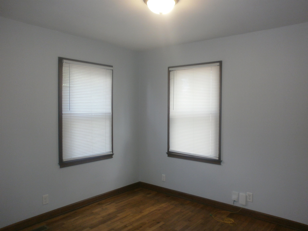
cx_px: 154
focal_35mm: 27
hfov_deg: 65.3
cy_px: 116
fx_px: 240
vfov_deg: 51.4
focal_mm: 4.8
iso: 125
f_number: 2.9
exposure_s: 1/30
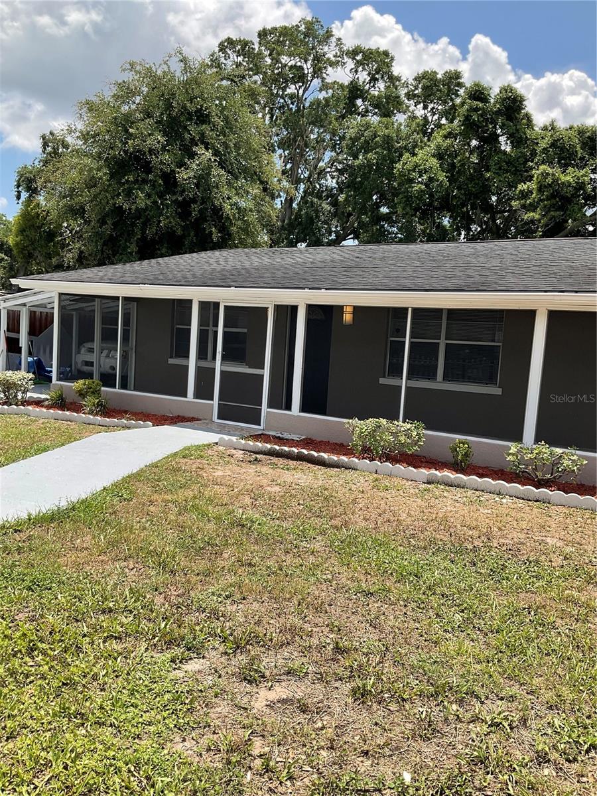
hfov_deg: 48.2
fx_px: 667
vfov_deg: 61.7
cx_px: 298
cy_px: 398
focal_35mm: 29
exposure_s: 1/1412
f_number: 1.8
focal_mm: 3
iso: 16
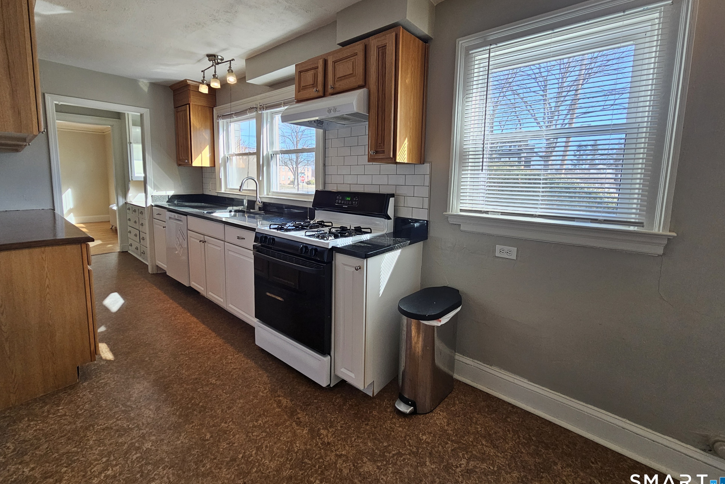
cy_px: 212
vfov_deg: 80.8
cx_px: 366
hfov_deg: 104.3
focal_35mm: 14
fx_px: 282
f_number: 2.2
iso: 100
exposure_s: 1/120
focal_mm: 2.2
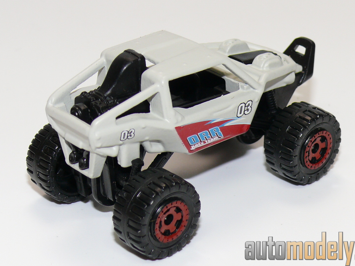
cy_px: 122
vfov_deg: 12.0
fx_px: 1272
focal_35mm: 124
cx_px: 188
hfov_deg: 15.9
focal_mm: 14.2
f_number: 4
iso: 100
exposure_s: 1/30
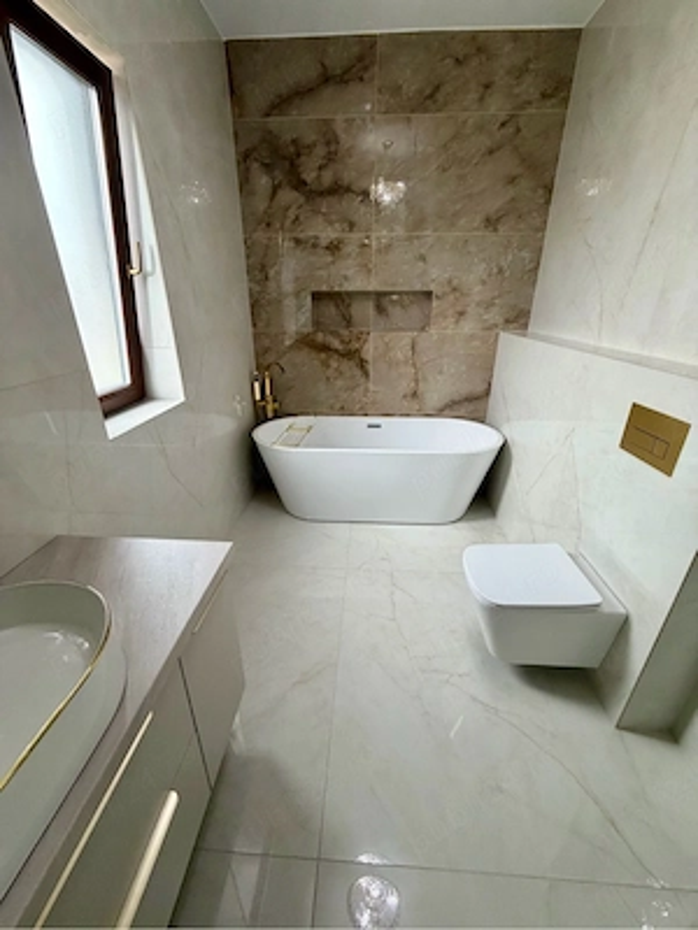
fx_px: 376
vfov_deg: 102.1
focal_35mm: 14
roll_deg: -0.5
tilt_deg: -23.0
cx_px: 349
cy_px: 465
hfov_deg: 85.7
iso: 250
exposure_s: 1/100
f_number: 2.2
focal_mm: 2.22
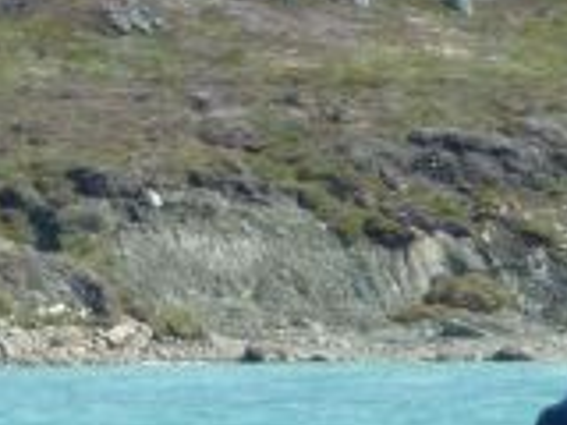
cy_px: 50
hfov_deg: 1.3
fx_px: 24570
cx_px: 184
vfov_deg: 1.0
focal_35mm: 1500
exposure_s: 1/250
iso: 80
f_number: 4.9
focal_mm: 49.2
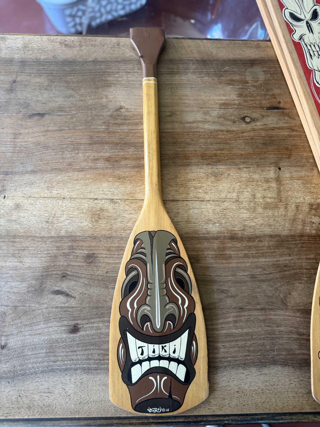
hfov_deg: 56.8
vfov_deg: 71.6
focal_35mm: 24
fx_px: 296
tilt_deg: -73.9
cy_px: 214
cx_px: 160
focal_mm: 6.76
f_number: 1.78
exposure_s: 1/60
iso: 320
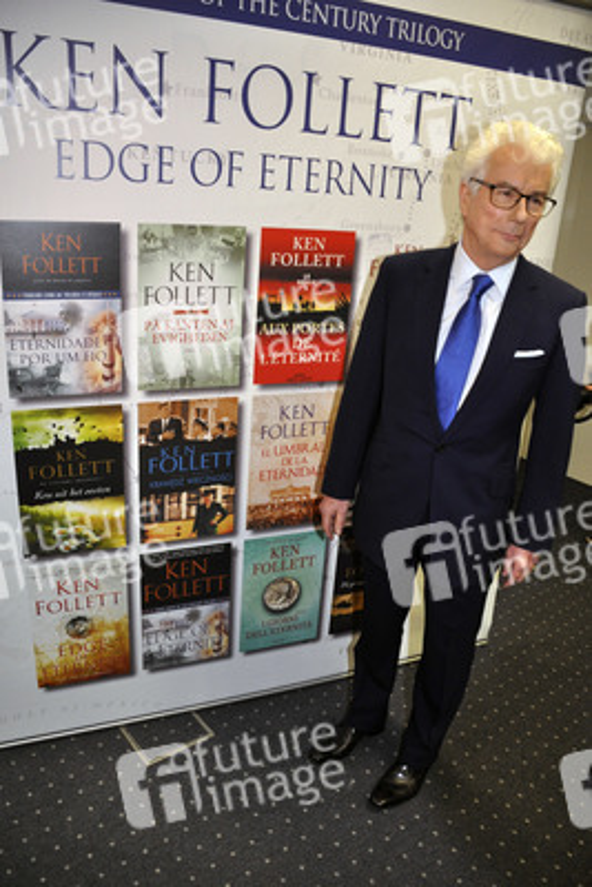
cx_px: 296
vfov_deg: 67.4
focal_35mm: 27
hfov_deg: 48.0
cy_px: 444
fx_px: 665
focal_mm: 18
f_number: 4
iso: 800
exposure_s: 1/60
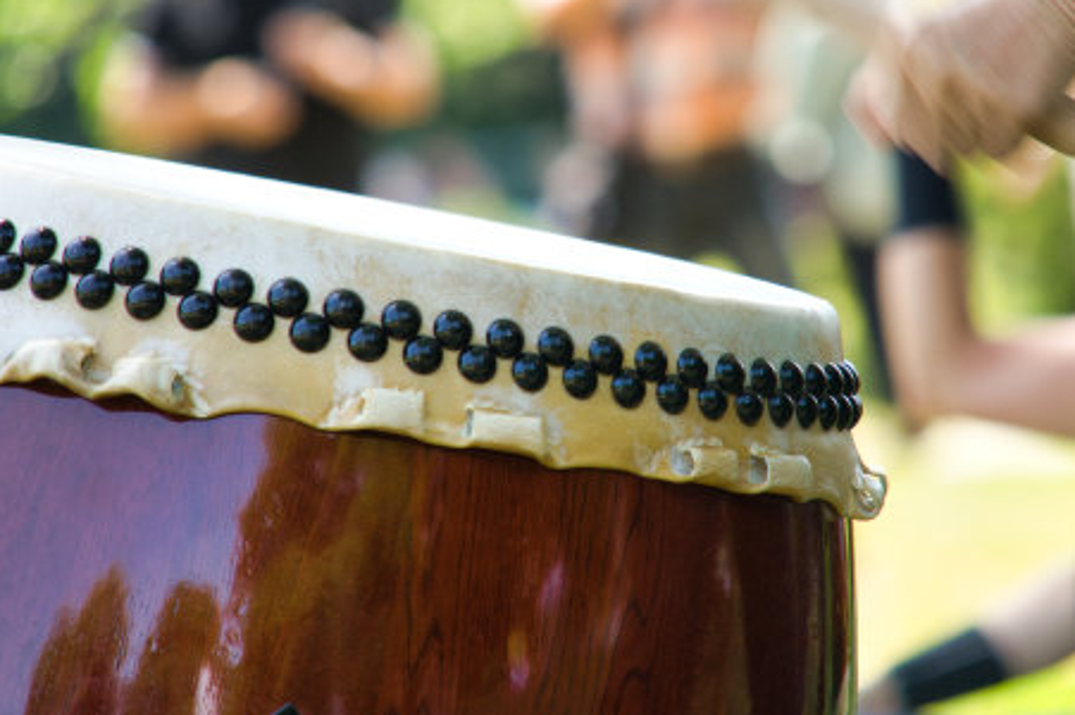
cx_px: 574
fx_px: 9727
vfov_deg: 4.2
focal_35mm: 326
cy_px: 265
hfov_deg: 6.3
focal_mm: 240
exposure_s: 1/250
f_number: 6.3
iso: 500
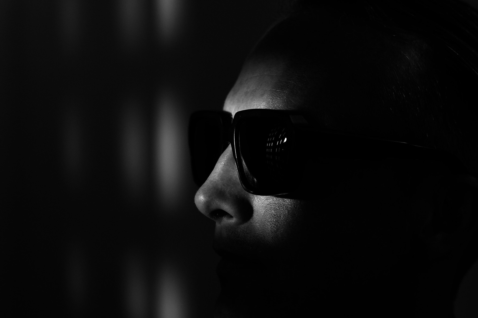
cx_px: 239
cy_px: 159
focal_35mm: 75
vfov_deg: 18.1
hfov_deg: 27.0
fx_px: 995
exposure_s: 1/160
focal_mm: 50
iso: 400
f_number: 3.2
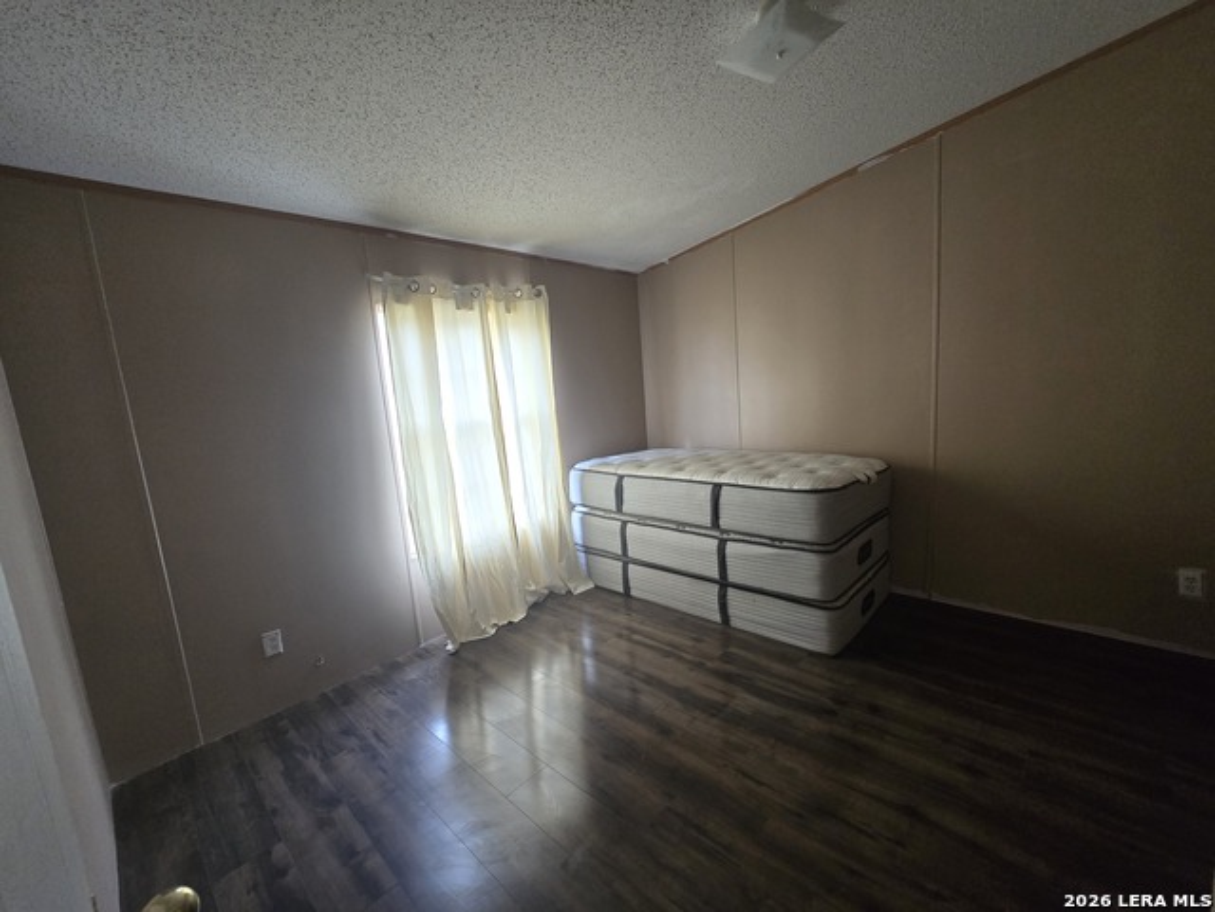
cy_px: 456
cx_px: 608
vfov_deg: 89.9
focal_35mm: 13
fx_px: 456
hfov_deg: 106.2
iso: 400
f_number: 2.2
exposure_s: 1/60
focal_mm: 2.2
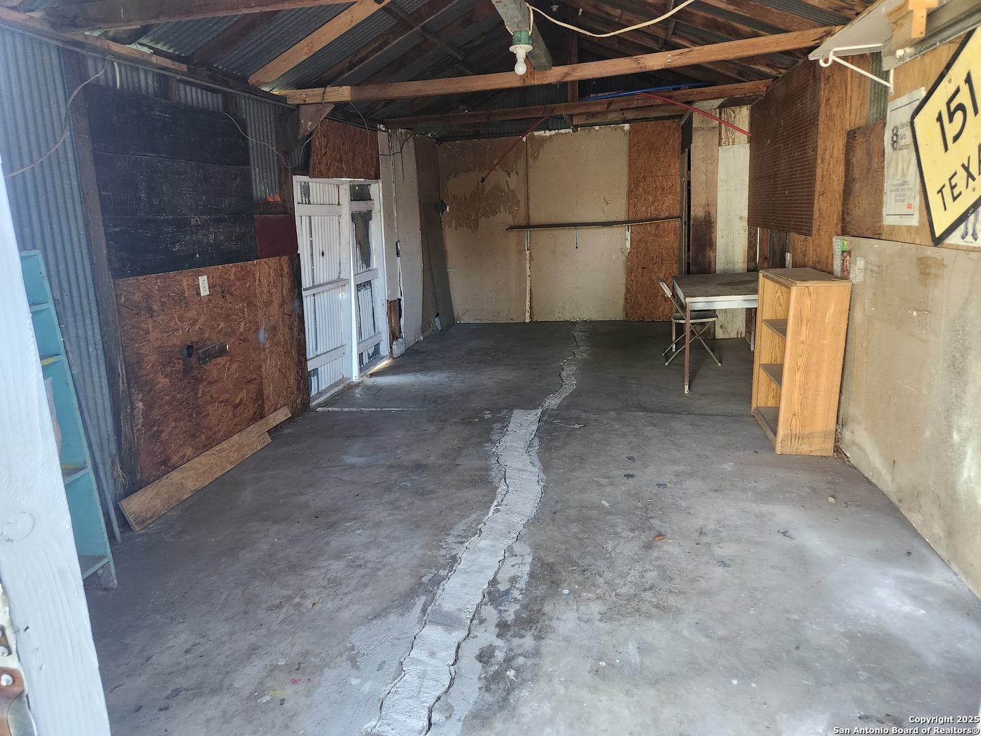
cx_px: 490
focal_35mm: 23
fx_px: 652
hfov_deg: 73.9
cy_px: 368
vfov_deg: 58.9
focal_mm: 5.4
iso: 400
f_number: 1.8
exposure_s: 1/120
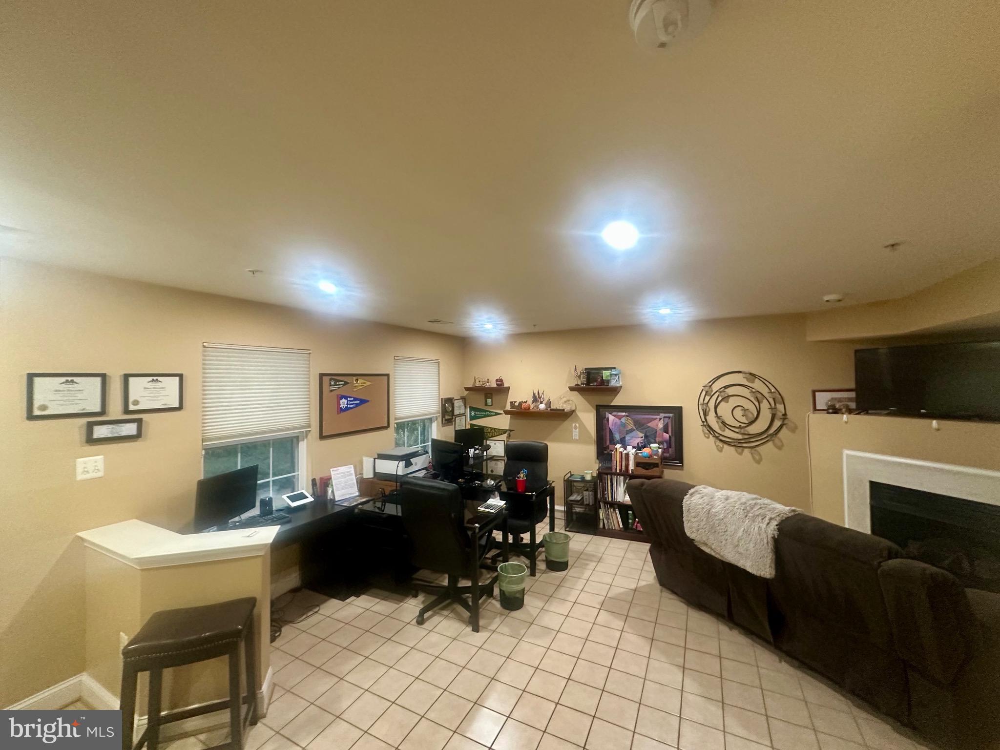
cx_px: 500
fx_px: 404
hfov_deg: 102.1
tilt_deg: +0.7
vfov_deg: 85.7
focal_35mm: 14
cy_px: 375
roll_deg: +0.3
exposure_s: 1/60
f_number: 2.2
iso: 500
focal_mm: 2.22
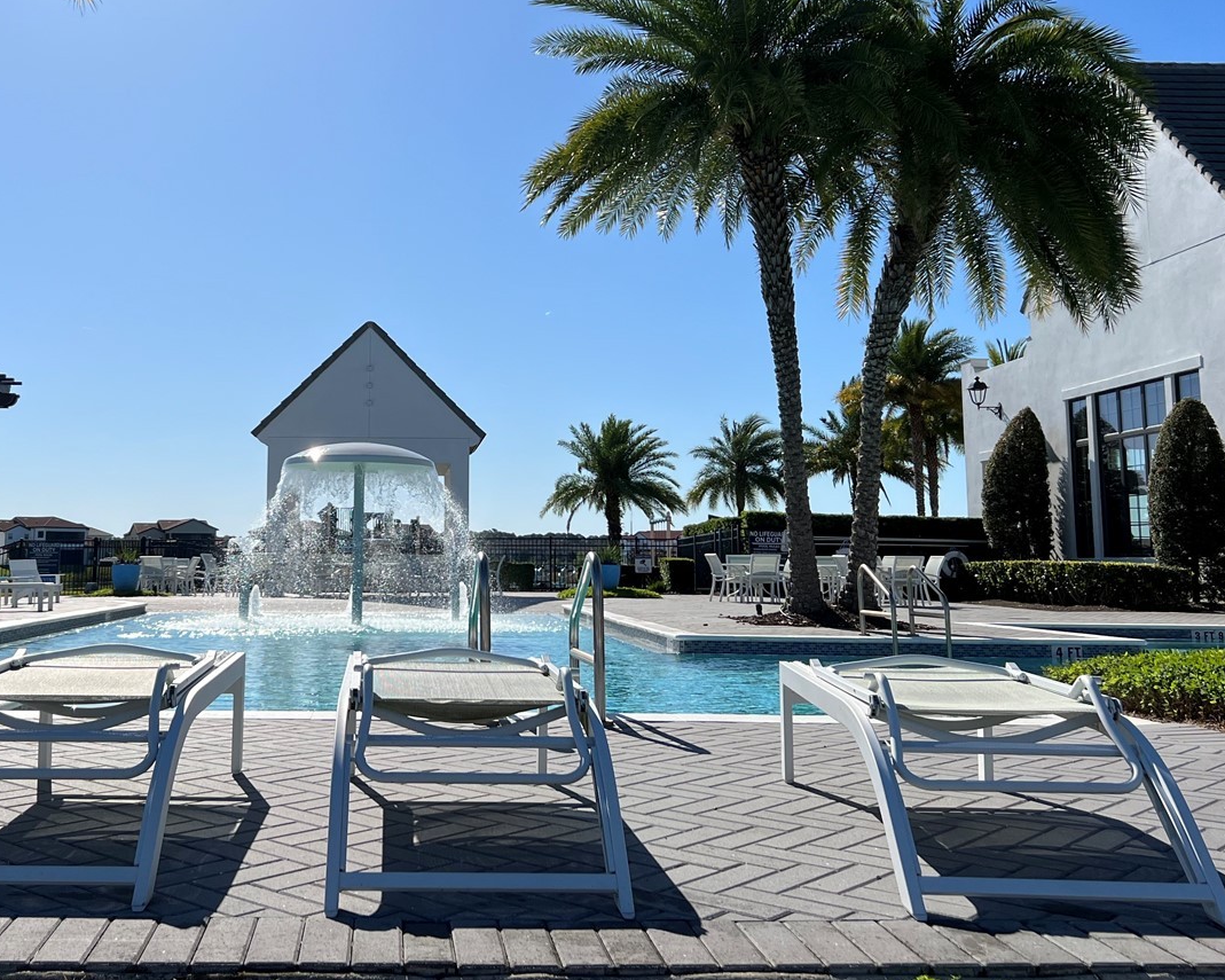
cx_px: 445
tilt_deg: +8.2
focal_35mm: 38
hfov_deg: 47.4
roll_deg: -0.3
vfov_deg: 38.9
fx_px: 1378
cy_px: 373
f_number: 1.5
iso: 50
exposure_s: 1/8000
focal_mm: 5.7
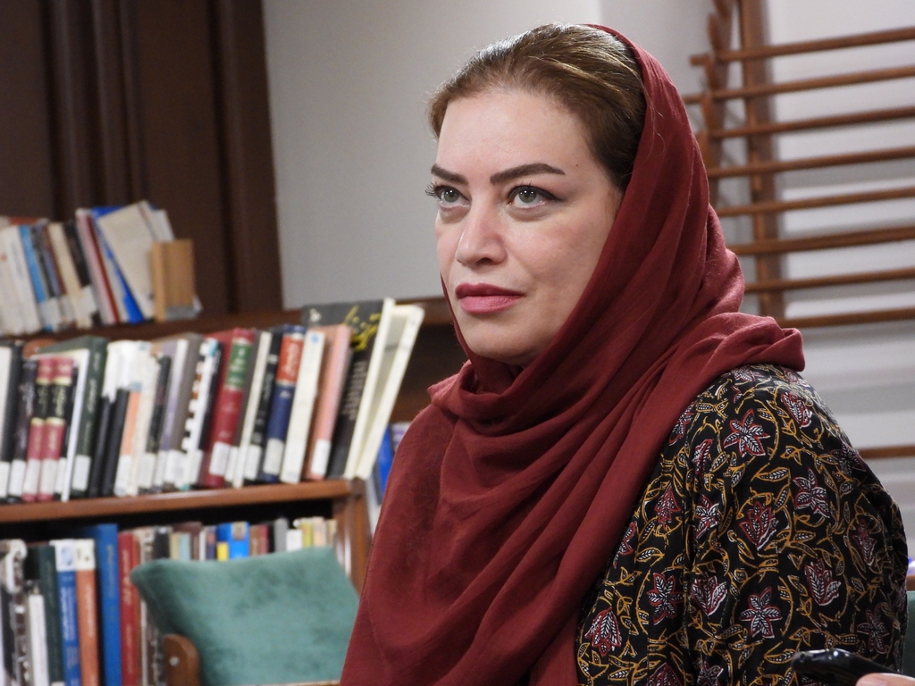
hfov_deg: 9.9
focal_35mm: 200
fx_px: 5287
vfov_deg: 7.4
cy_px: 343
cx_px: 458
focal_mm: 35.9
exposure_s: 1/10
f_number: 4.5
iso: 800
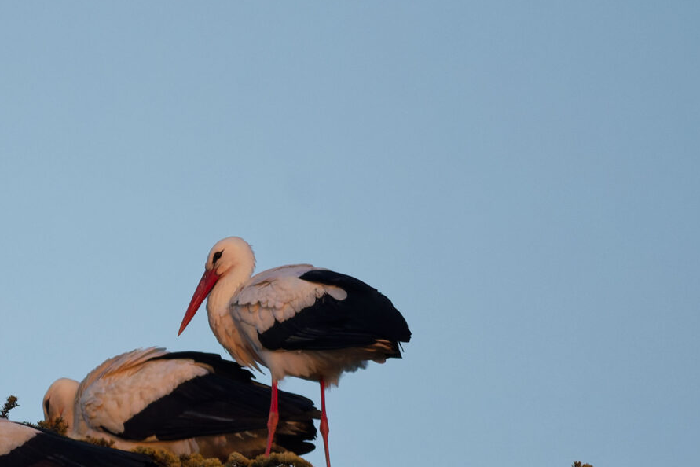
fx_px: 41919
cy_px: 390
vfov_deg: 0.6
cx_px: 31
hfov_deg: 1.0
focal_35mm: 2156
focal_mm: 500
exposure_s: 1/4000
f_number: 6.3
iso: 2800
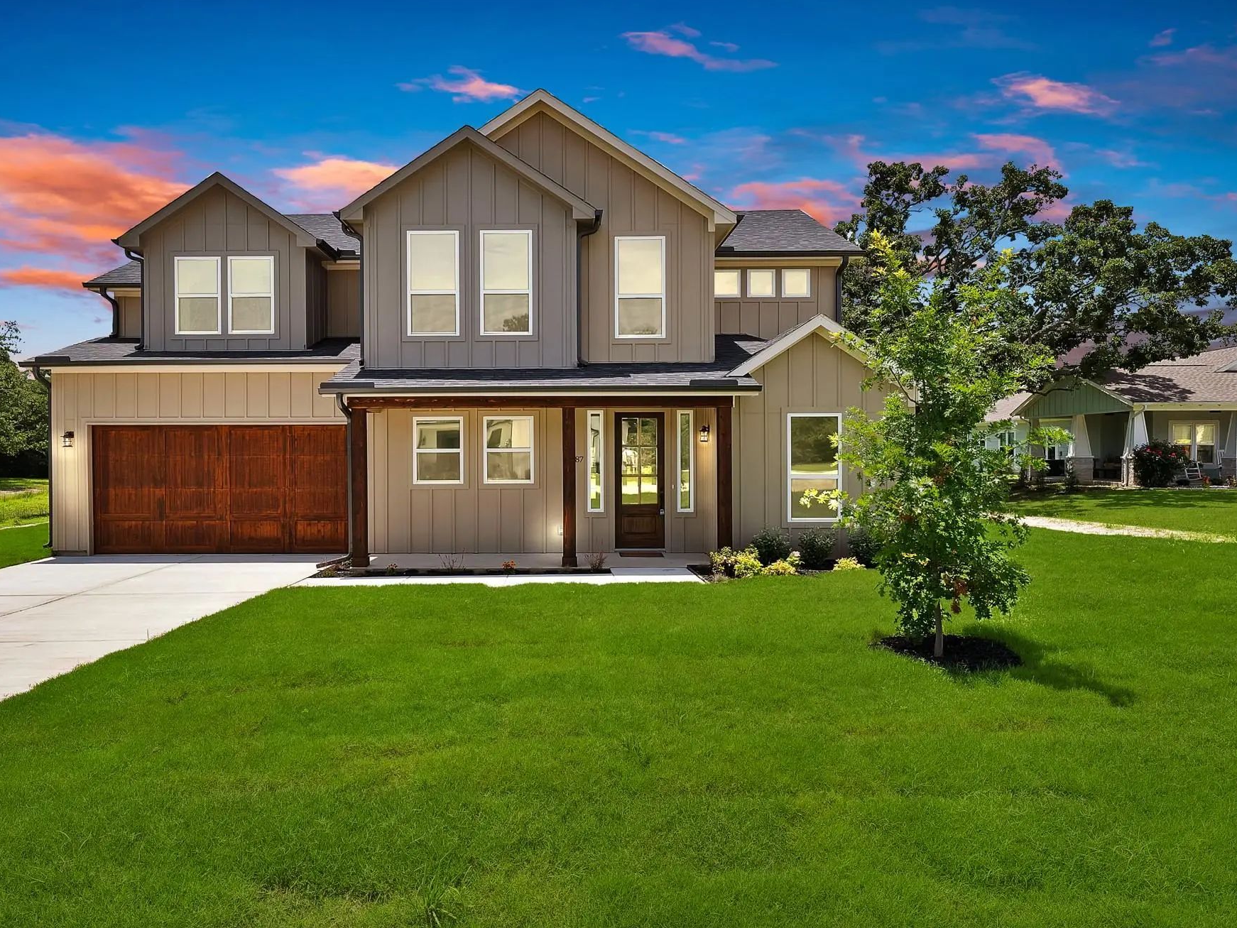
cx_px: 560
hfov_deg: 78.8
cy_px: 460
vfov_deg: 63.5
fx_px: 751
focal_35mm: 21
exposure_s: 1/200
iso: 640
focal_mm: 19
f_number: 9
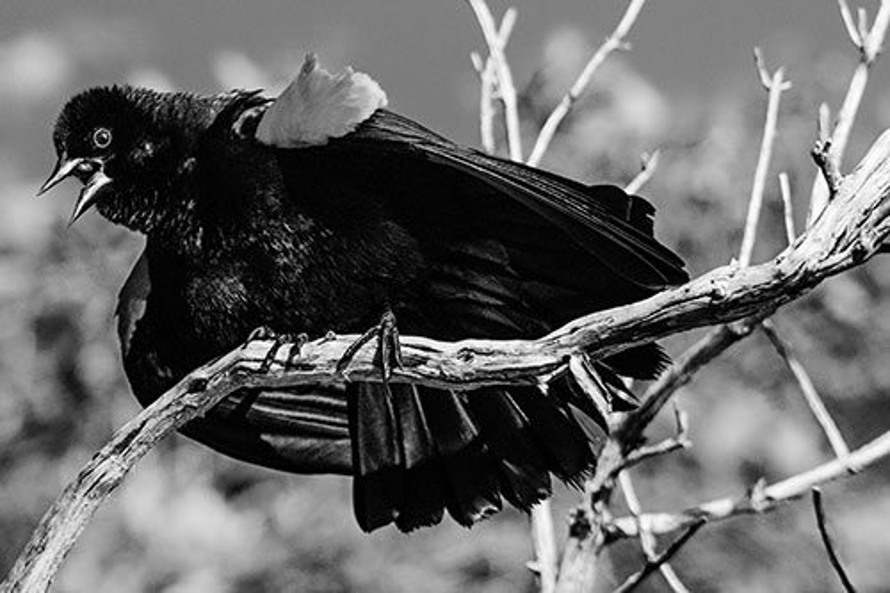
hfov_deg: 6.2
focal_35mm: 330
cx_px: 445
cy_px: 296
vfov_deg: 4.2
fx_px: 8155
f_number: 10
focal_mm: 330
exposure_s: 1/3200
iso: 1600
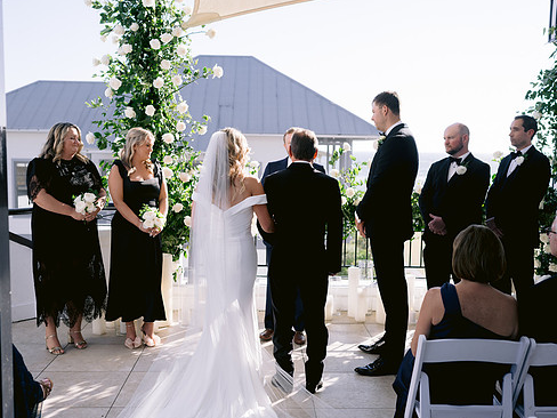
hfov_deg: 46.8
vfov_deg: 36.0
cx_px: 267
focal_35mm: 40
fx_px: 644
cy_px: 208
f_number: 2.8
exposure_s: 1/2000
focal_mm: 35
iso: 200
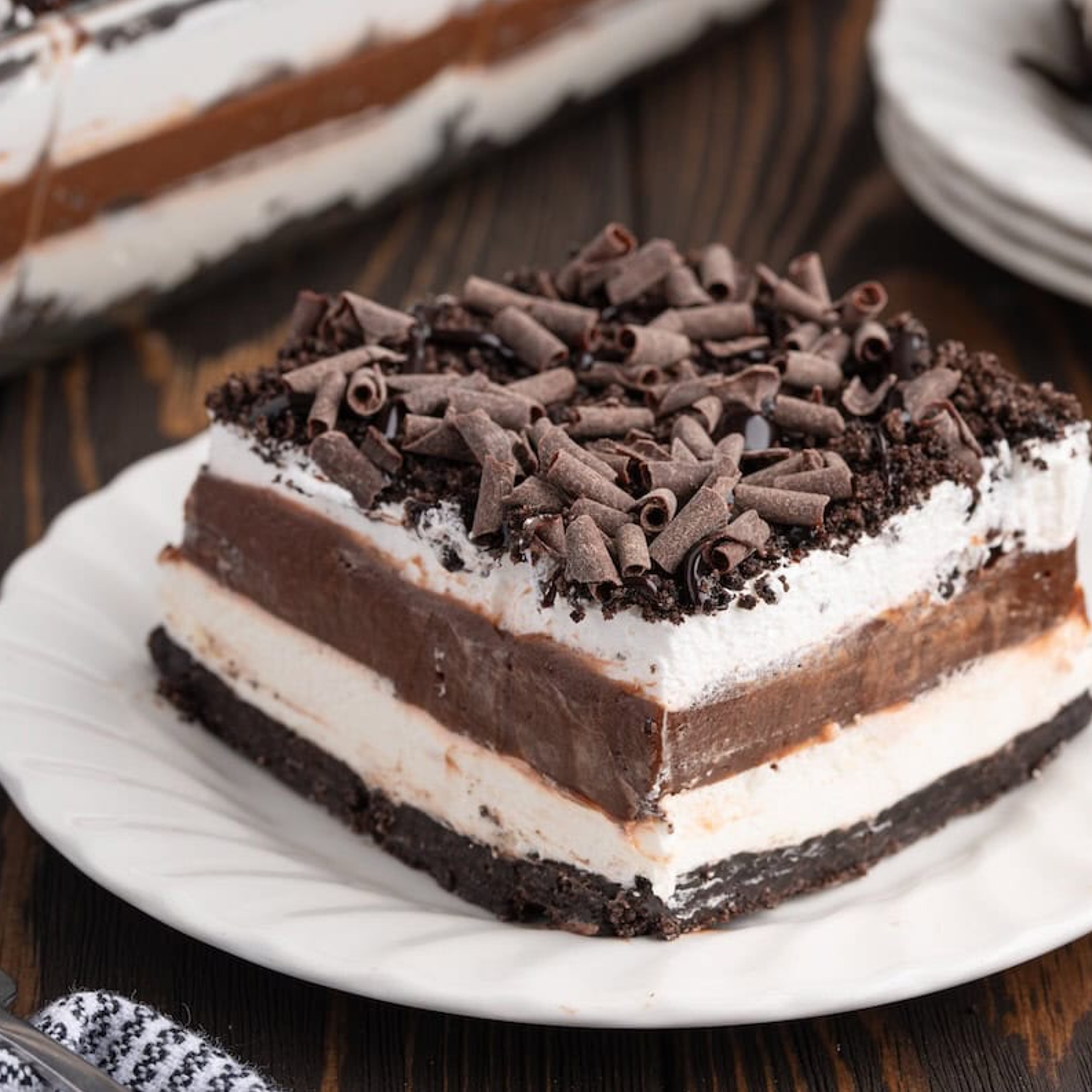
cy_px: 547
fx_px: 4818
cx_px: 657
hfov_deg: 12.9
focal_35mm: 135
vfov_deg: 12.9
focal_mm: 105
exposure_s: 1/200
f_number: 13
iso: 125
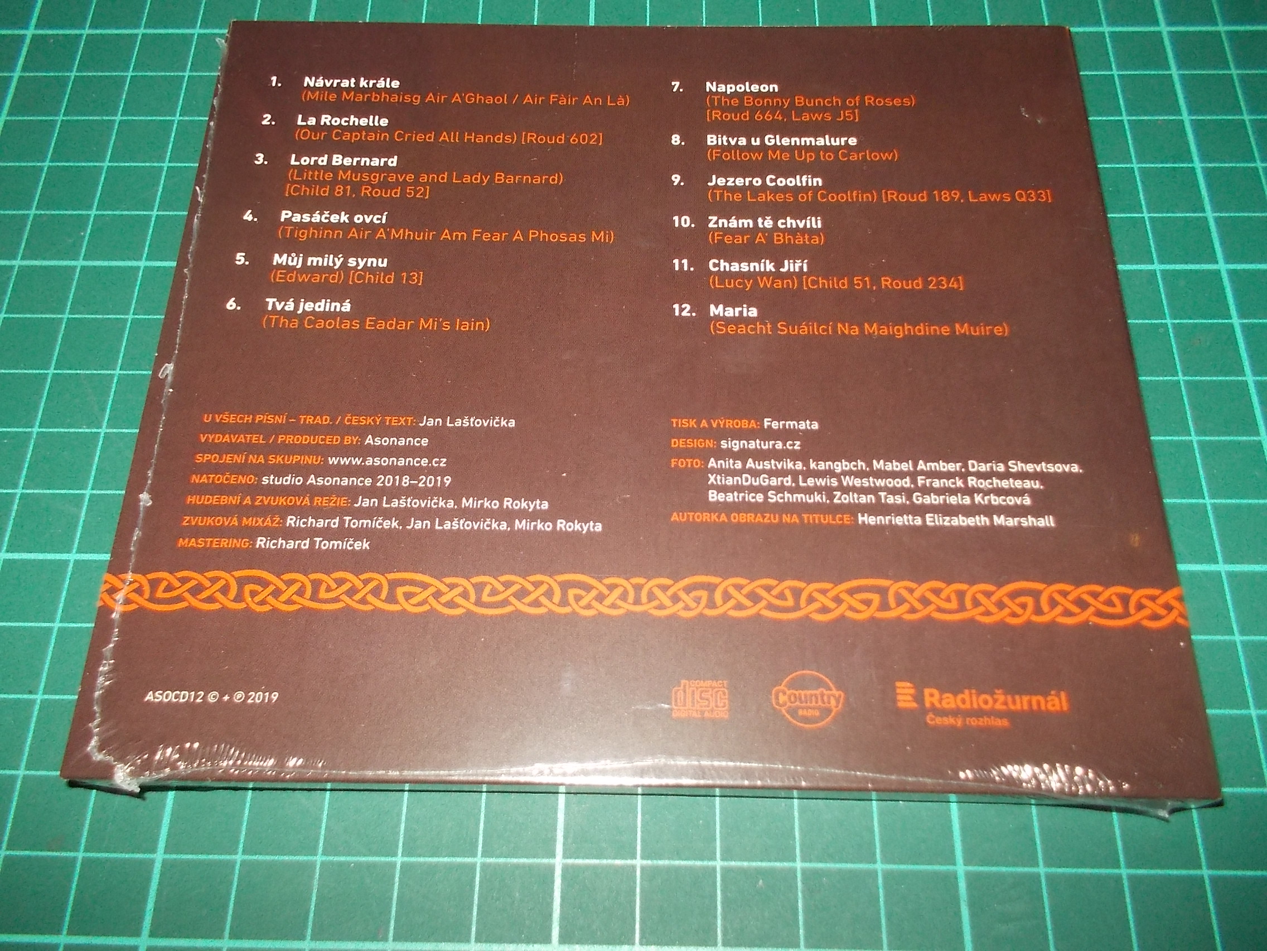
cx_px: 634
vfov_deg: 48.2
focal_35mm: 29
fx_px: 1061
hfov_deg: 61.7
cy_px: 476
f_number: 3.3
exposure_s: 1/30
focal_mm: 4.1
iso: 200
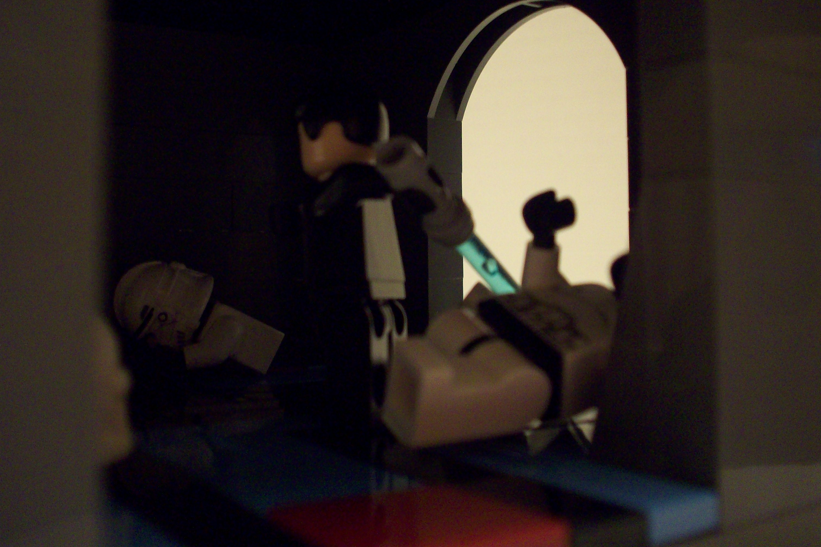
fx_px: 889
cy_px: 240
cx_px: 407
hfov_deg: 49.6
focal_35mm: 39
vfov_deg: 34.2
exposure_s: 1/8
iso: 200
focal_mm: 6.2
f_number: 2.8
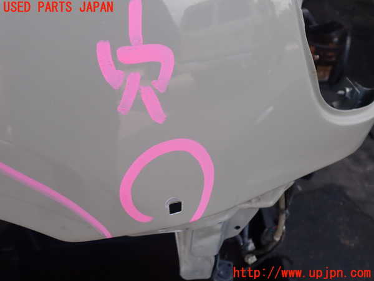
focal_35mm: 30
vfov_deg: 46.8
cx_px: 187
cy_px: 140
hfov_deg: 60.0
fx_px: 324
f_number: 3.2
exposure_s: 1/320
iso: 100
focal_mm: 5.4
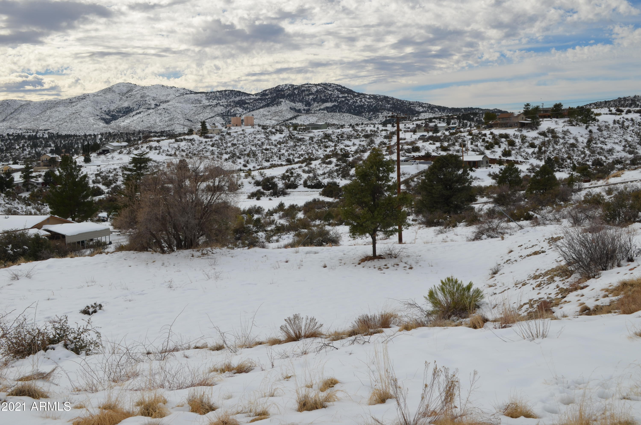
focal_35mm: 39
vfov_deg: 34.1
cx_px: 320
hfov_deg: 49.6
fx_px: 693
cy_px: 212
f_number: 9
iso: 100
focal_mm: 26
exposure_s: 1/320
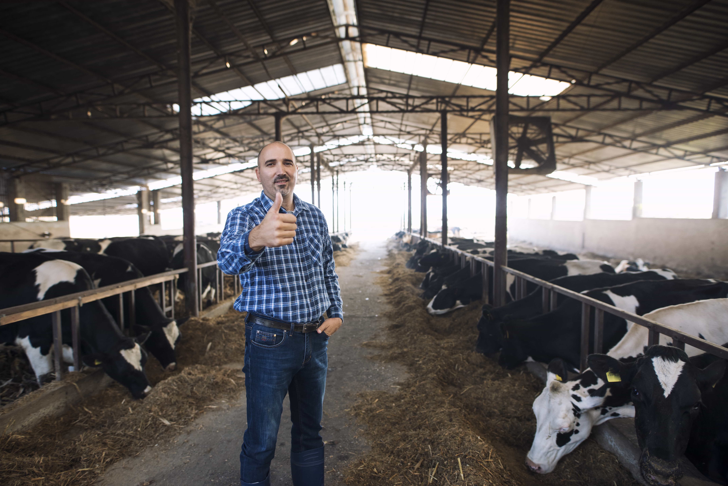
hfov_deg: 84.0
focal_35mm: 20
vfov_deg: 62.0
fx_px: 405
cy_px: 243
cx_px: 364
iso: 640
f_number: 1.8
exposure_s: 1/320
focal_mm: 20
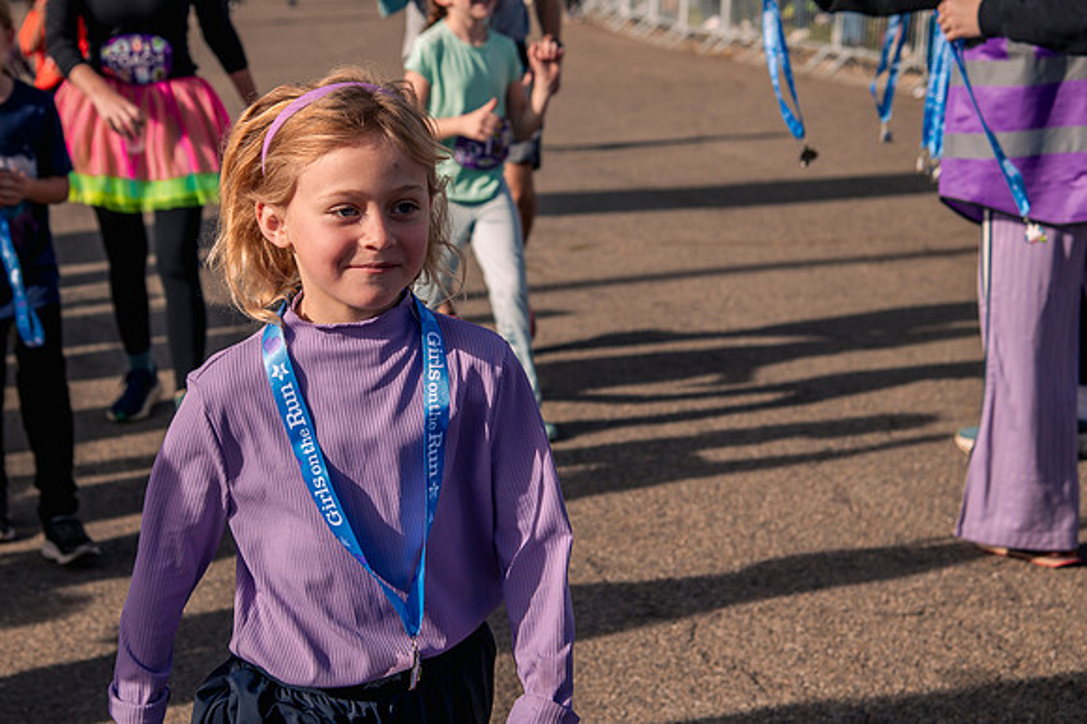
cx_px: 431
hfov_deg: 27.4
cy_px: 287
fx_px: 2227
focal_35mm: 74
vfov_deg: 18.4
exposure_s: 1/1000
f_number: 5.6
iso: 200
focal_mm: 58
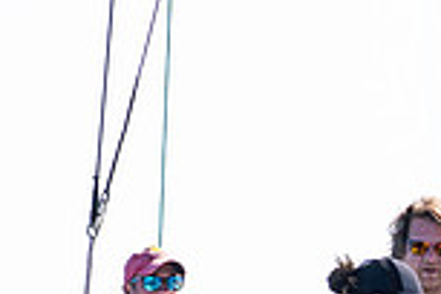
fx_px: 21179
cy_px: 460
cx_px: 346
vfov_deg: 0.8
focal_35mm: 1729
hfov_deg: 1.2
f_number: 5
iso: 250
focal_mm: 300
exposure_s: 1/2000
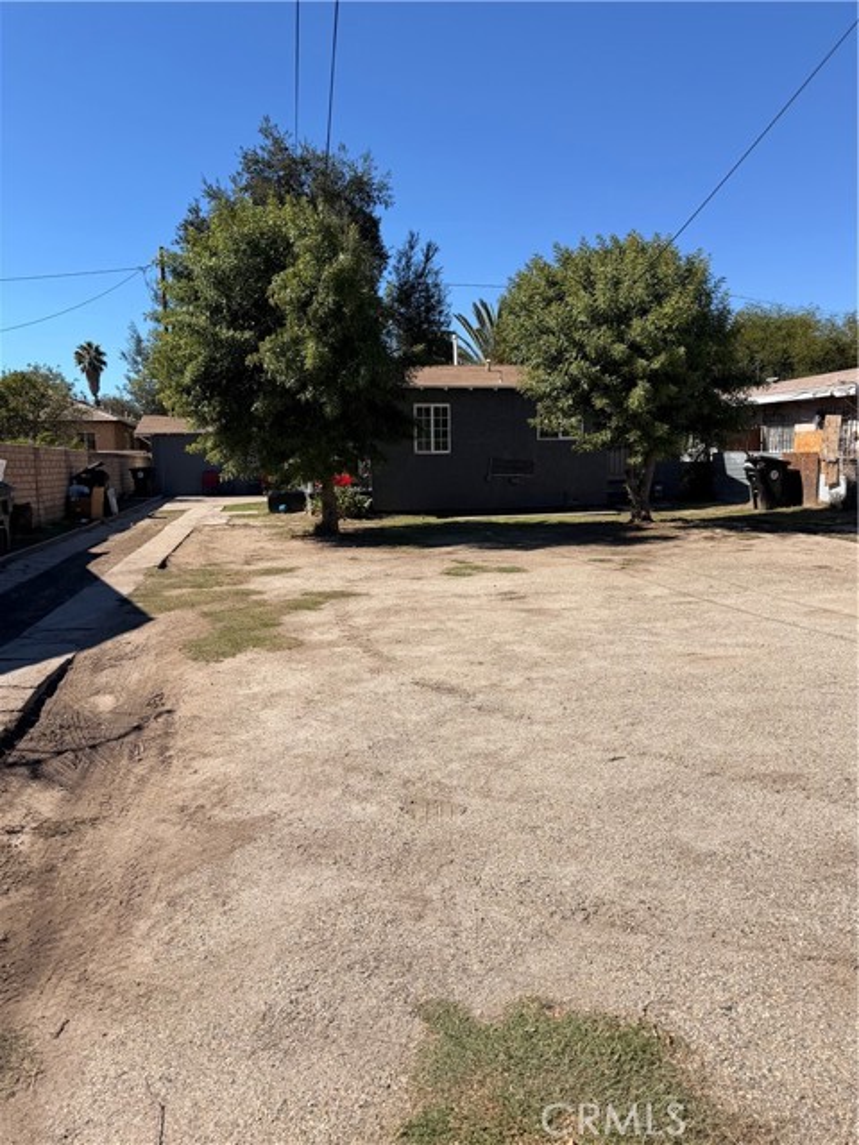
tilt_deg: -7.8
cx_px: 430
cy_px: 572
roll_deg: -0.1
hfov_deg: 56.8
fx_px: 794
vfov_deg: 71.6
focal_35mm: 24
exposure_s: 1/5714
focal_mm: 6.76
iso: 80
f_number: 1.78
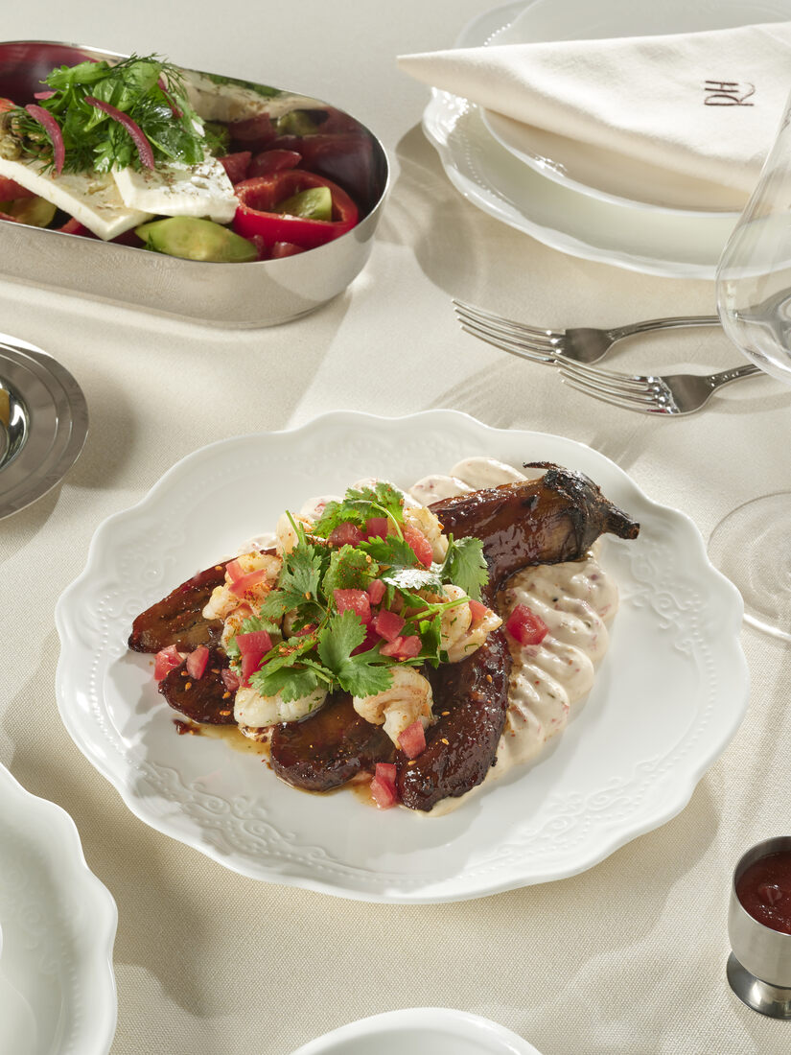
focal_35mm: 87
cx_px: 396
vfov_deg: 22.5
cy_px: 528
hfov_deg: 17.0
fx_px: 2651
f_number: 16
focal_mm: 110
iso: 800
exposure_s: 1/125
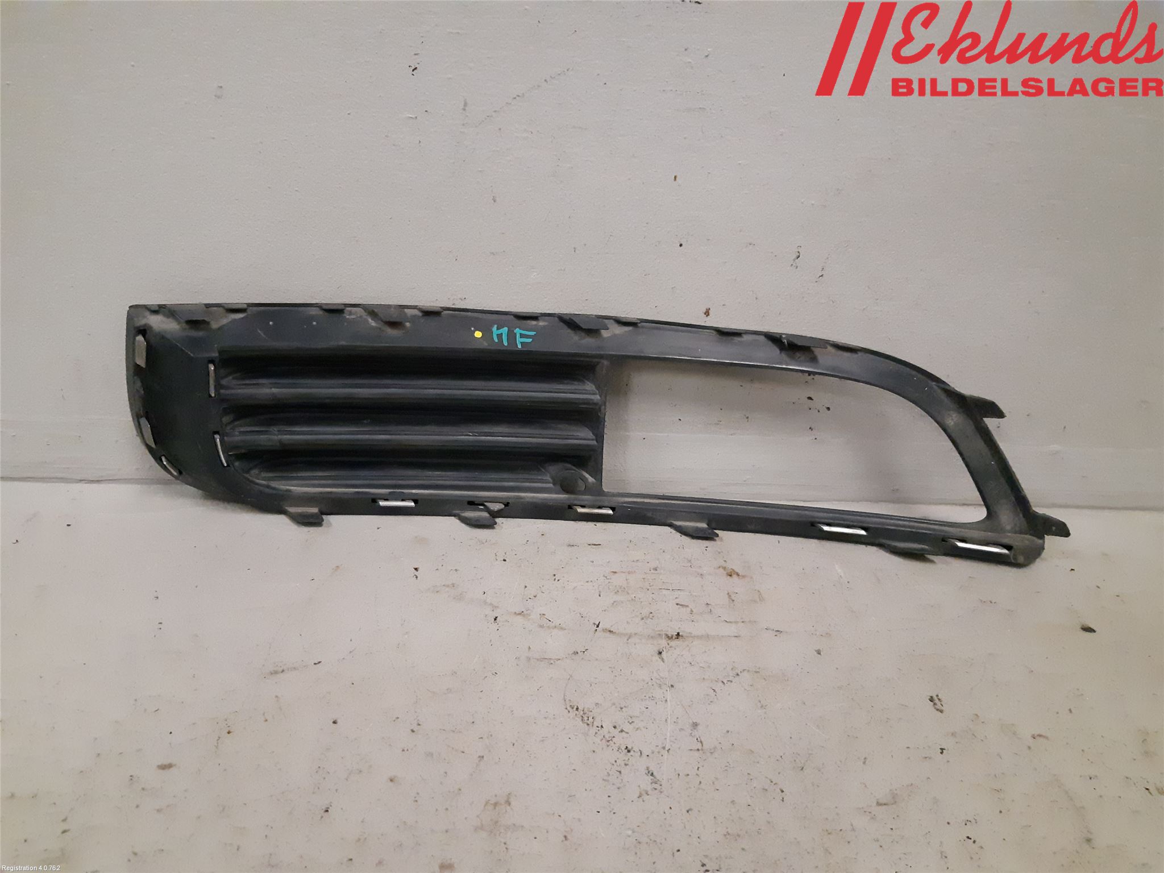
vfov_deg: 53.1
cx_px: 582
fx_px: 874
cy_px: 436
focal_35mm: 26
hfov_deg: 67.3
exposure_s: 1/248
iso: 800
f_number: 1.7
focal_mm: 3.93
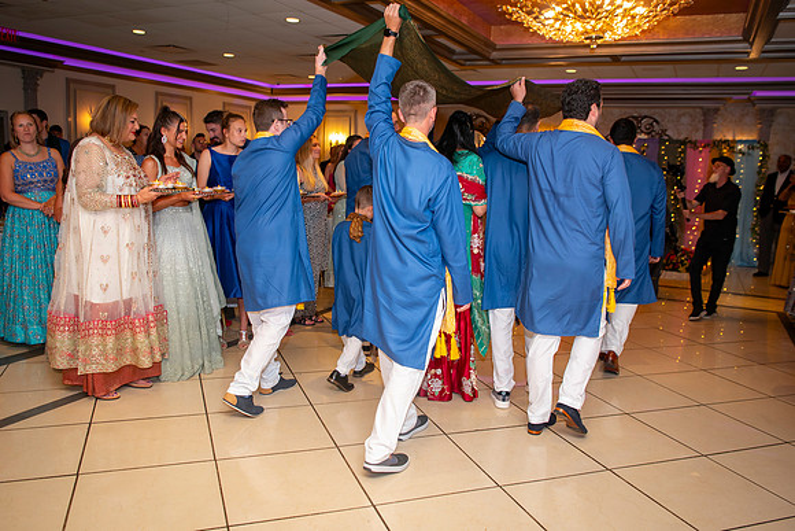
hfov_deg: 60.9
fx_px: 676
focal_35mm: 31
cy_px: 264
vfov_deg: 42.8
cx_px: 397
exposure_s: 1/160
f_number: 2.8
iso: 800
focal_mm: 26
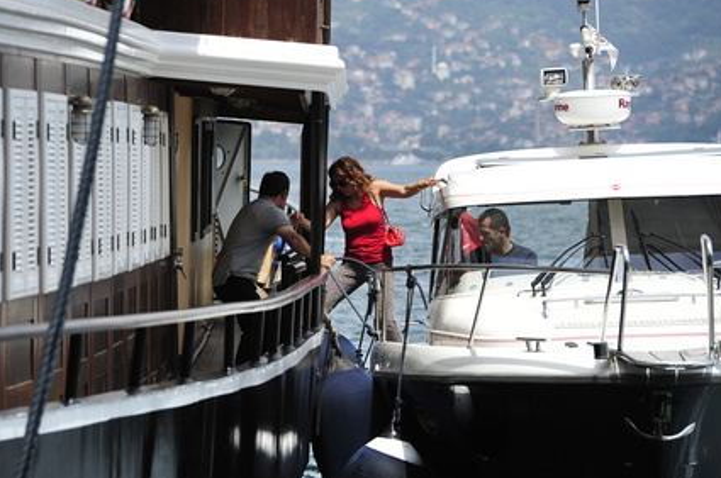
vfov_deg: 6.1
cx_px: 336
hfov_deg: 9.1
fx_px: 4519
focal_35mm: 226
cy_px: 218
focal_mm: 200
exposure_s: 1/3200
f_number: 5.6
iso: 800
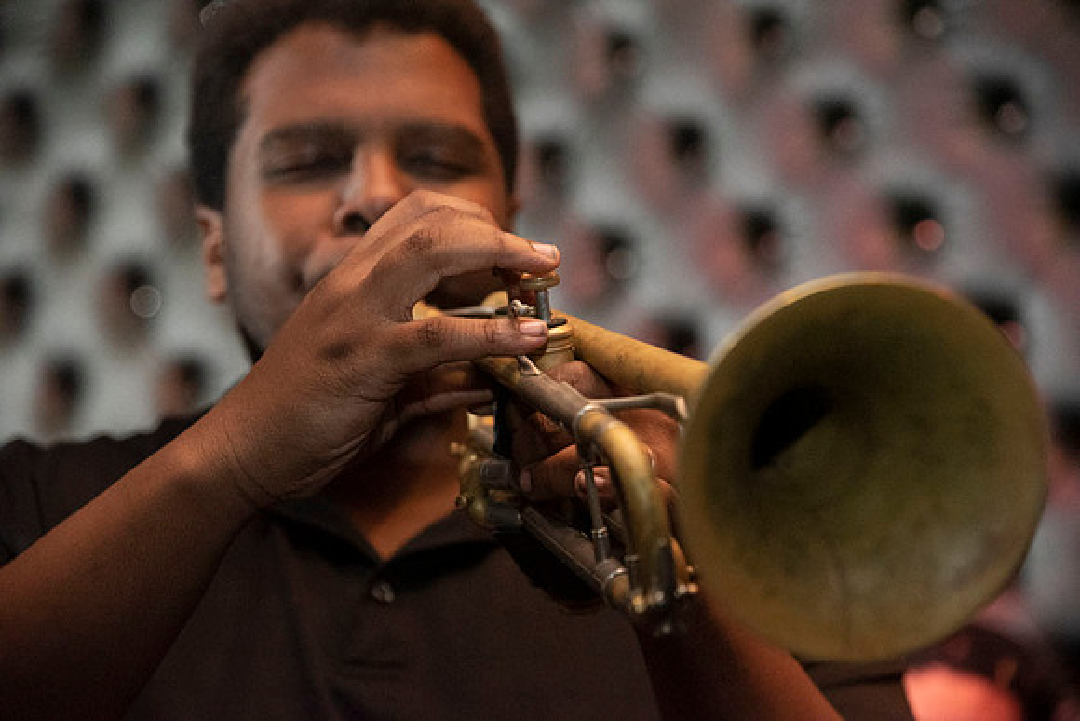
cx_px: 540
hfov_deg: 21.5
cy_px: 360
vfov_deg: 14.4
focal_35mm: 95
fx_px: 2851
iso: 6400
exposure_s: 1/200
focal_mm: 95
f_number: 4
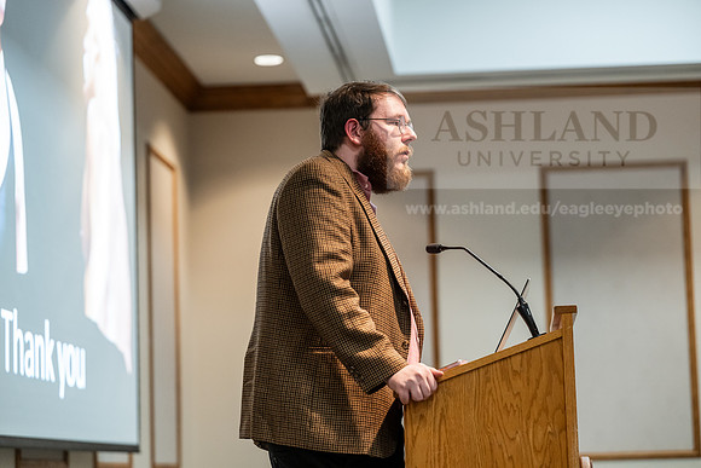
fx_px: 1967
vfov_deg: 13.6
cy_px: 234
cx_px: 350
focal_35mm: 101
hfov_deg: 20.2
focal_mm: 101
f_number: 3.2
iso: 2000
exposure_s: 1/160
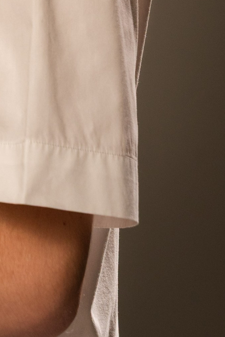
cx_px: -229
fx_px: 2848
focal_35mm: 304
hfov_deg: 4.5
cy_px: -245
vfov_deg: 6.6
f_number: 5.6
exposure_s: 1/200
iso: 400
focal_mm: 75
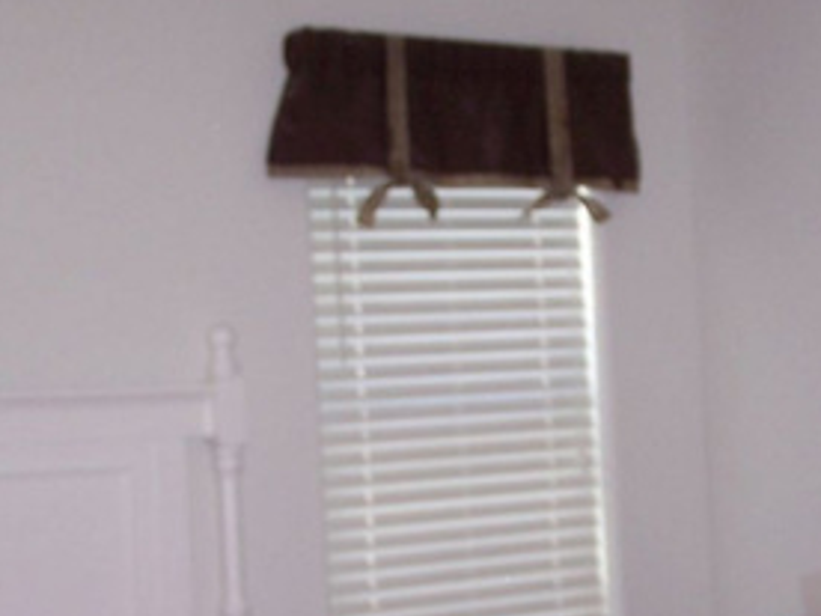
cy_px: 446
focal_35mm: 88
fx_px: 2087
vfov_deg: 16.7
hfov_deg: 22.2
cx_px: 529
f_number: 2.8
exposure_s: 1/60
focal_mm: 6.3
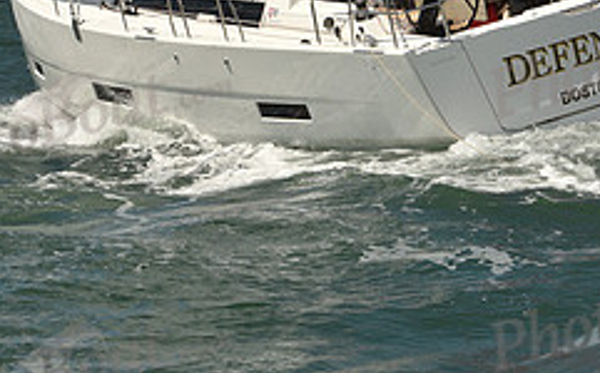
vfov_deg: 7.6
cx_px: 363
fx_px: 2809
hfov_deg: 12.2
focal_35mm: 172
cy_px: -41
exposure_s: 1/800
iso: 320
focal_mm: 70
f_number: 13
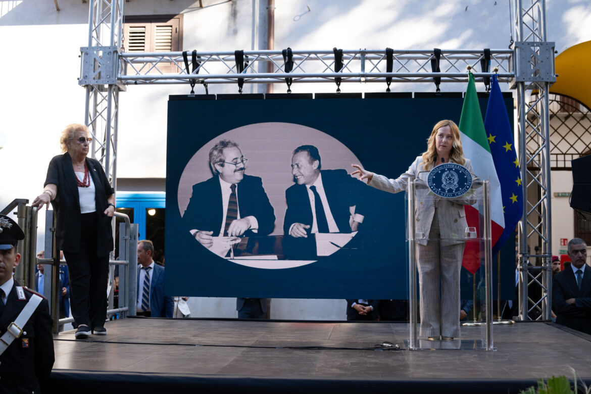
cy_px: 197
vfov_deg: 27.0
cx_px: 296
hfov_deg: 39.6
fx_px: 821
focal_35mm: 50
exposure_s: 1/320
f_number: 4.5
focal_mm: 50
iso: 320
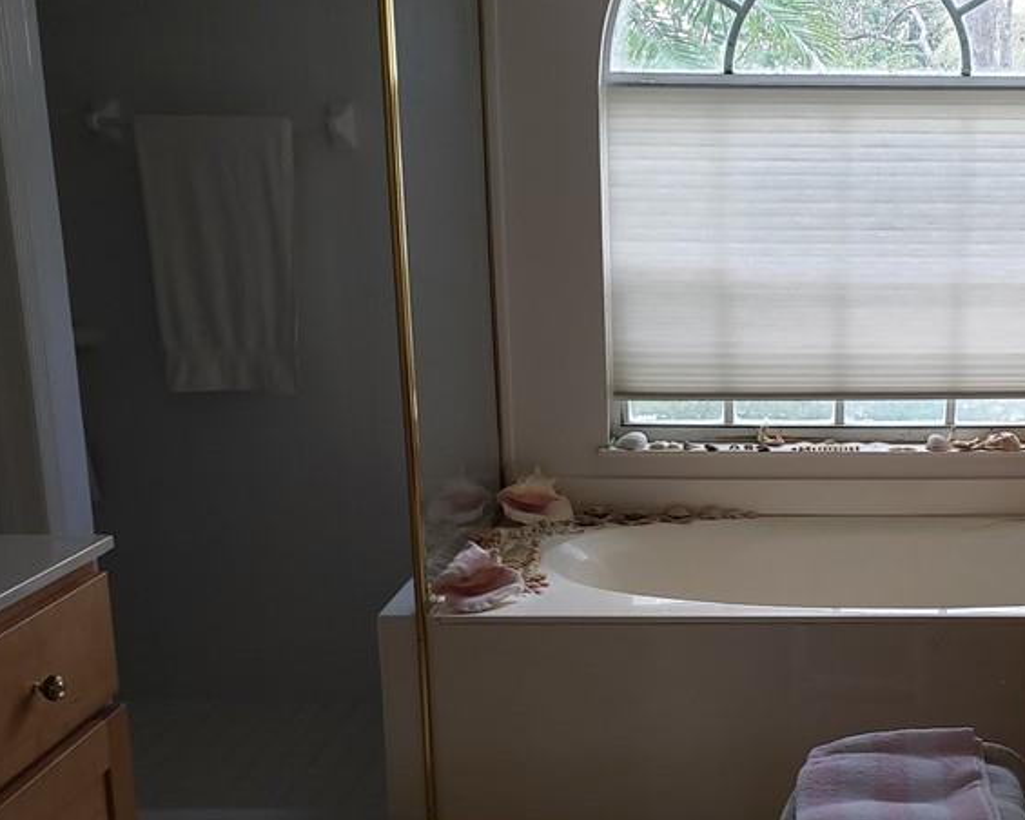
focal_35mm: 46
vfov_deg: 32.4
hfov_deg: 39.2
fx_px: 1395
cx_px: 773
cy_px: 573
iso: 160
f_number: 2.4
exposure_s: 1/60
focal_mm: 4.3
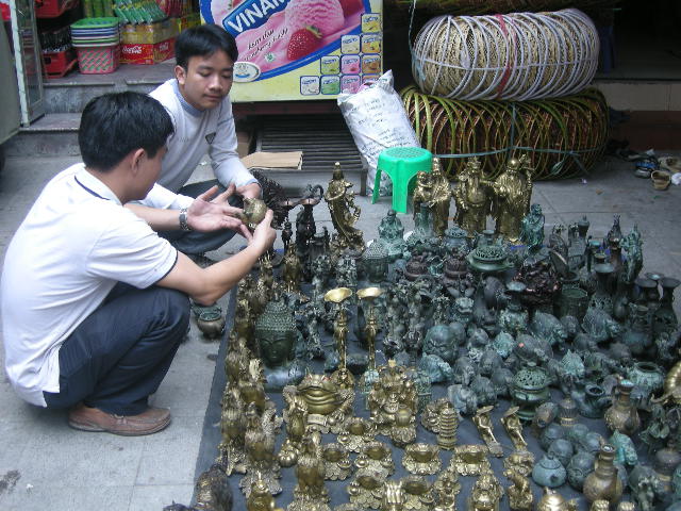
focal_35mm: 48
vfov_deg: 30.3
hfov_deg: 39.7
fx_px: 944
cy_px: 256
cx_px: 340
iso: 64
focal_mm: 10.1
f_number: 3.1
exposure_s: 1/62.3
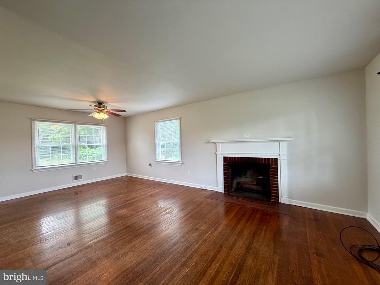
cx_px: 190
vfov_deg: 85.7
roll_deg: +2.0
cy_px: 142
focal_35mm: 14
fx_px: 154
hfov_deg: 102.1
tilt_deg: -0.5
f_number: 2.2
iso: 200
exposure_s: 1/60
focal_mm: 2.22
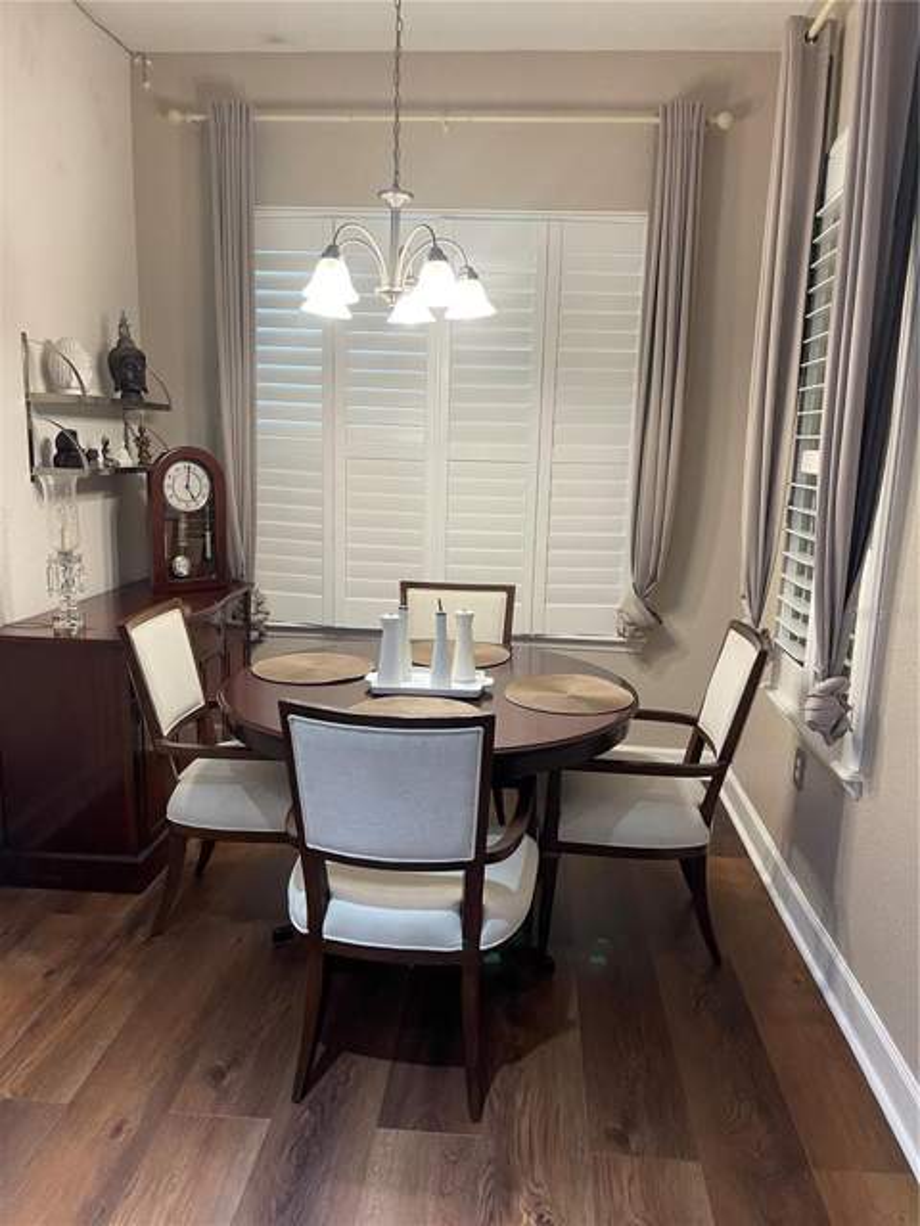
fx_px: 886
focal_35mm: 25
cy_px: 613
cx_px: 460
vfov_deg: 69.4
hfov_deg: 54.9
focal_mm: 5.1
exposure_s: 1/60
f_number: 1.6
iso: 100
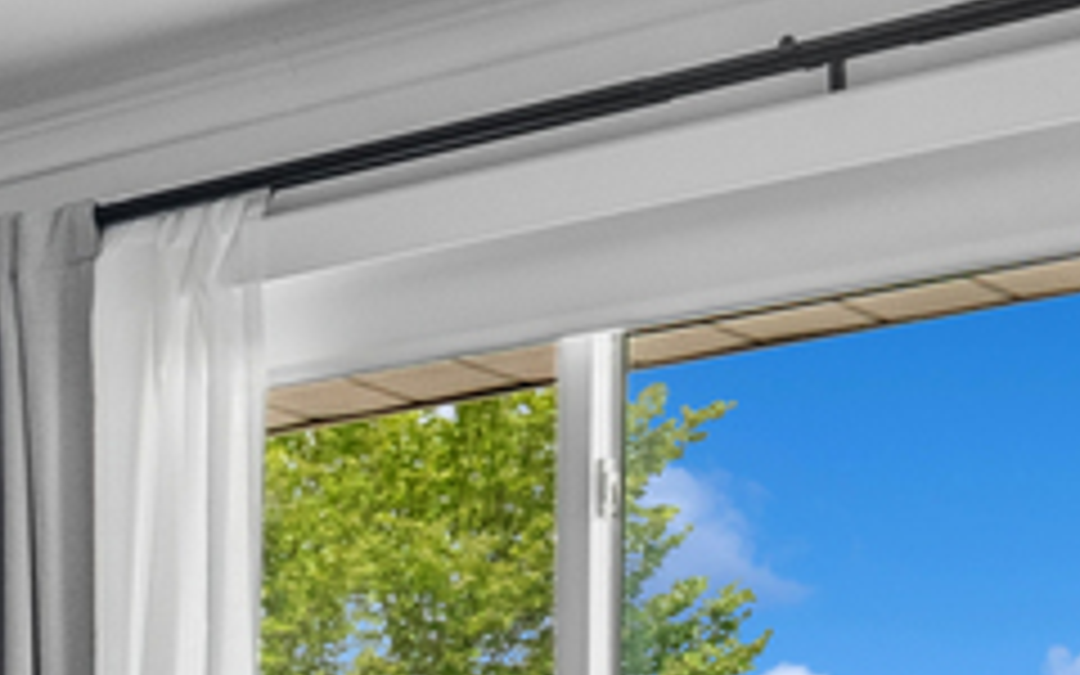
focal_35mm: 103
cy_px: 1138
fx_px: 3032
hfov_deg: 15.7
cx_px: -1120
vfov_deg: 11.9
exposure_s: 1/50
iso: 250
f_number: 8
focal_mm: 10
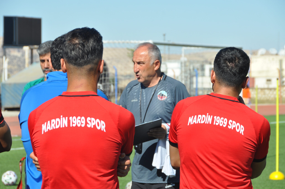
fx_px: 1360
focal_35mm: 172
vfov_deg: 8.0
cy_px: 93
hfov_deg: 12.0
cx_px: 144
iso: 200
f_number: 10
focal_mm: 112
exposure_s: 1/400
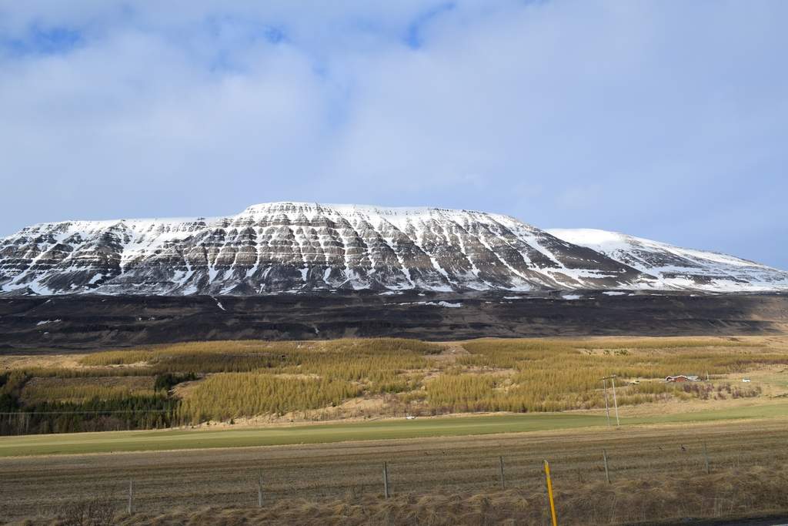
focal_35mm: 33
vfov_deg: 40.0
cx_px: 394
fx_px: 722
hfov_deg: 57.2
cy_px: 263
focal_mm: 22
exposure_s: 1/320
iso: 200
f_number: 9
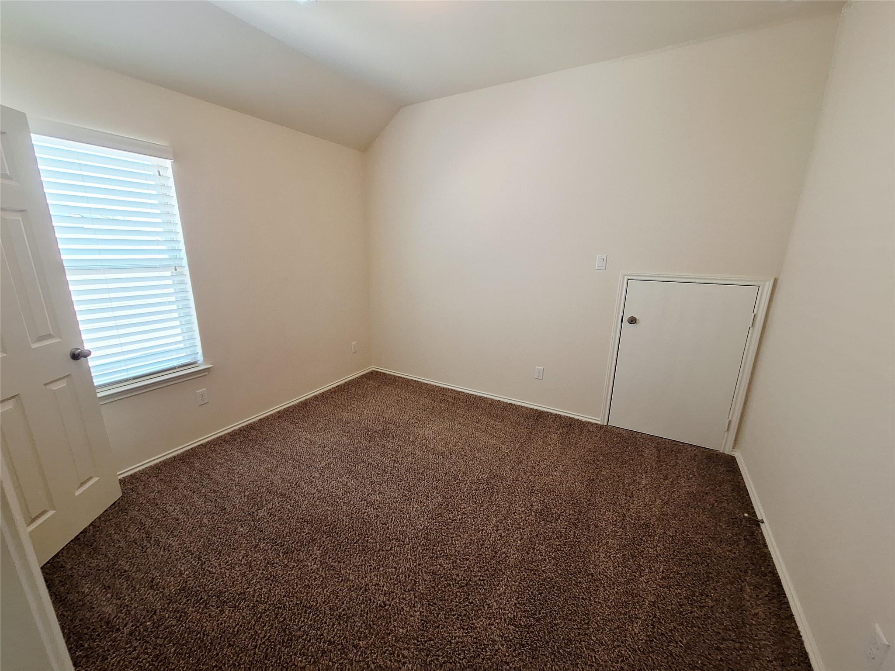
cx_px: 448
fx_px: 336
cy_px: 336
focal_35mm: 13
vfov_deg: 89.9
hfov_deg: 106.2
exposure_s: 1/40
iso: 100
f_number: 2.2
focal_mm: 1.74
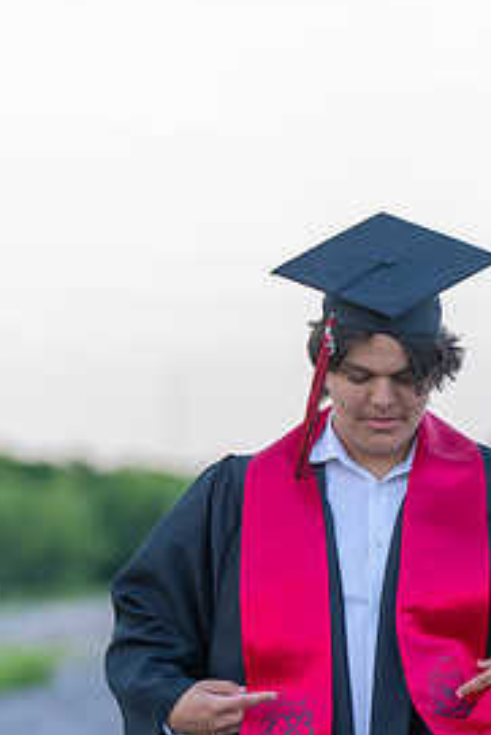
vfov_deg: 9.6
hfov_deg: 6.4
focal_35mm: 214
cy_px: 594
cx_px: 385
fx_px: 4372
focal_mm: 129
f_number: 2.8
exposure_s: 1/320
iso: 640
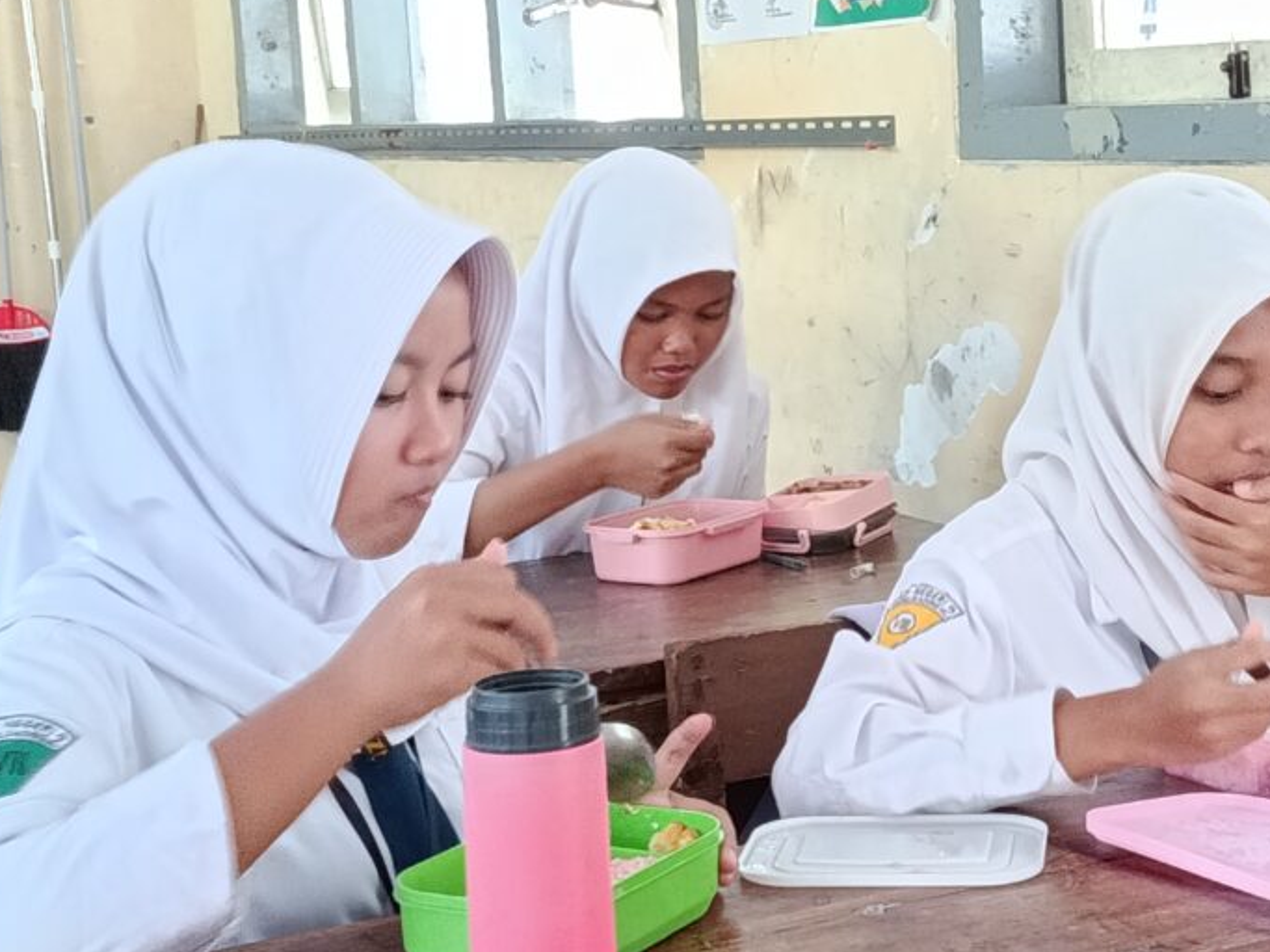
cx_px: 894
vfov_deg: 20.4
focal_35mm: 72
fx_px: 2641
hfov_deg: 26.8
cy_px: 433
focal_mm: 5.24
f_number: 1.7
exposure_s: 1/25
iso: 1434
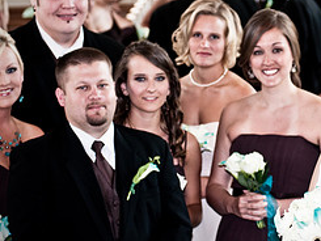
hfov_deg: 10.3
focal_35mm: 191
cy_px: 87
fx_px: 1772
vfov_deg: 7.8
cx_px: 286
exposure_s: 1/60
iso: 200
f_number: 2.8
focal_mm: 56
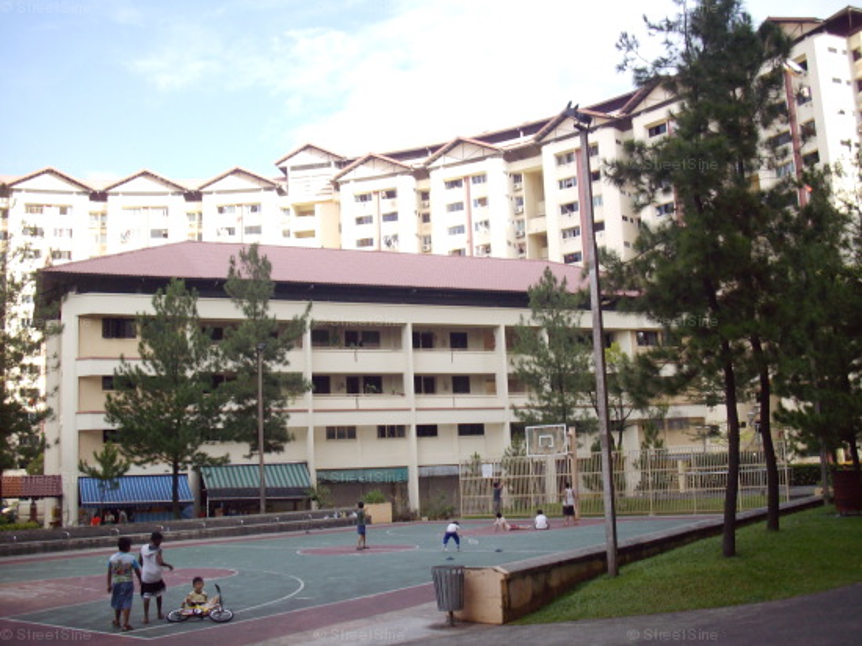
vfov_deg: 38.6
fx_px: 921
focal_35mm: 37
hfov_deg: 50.2
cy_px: 323
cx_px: 431
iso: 80
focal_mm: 6.2
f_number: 5.6
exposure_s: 1/80
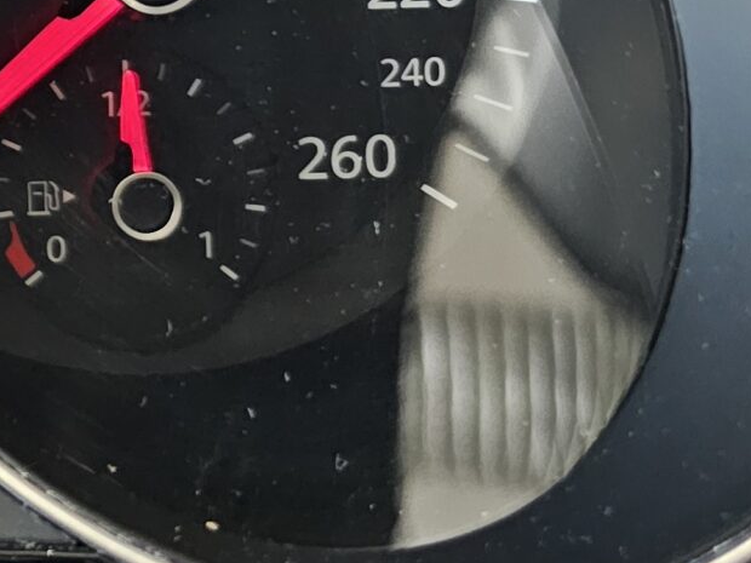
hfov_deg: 16.4
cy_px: -183
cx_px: -698
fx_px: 2061
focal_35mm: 95
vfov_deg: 14.8
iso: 1000
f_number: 1.7
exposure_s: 1/24
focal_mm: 6.3
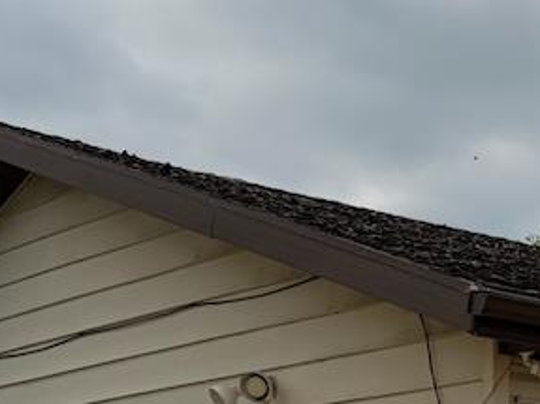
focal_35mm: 107
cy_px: 599
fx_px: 1668
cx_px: 715
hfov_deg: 17.2
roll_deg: -1.7
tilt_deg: +0.2
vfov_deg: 13.1
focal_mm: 6.76
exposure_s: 1/9091
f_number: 1.78
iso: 80
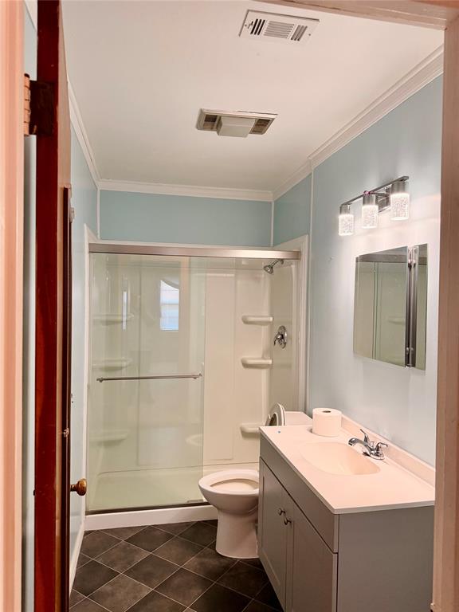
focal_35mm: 24
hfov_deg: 56.8
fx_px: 424
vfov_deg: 71.6
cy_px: 306
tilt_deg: -1.3
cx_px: 230
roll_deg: -1.2
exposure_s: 1/120
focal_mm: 6.76
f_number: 1.78
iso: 320
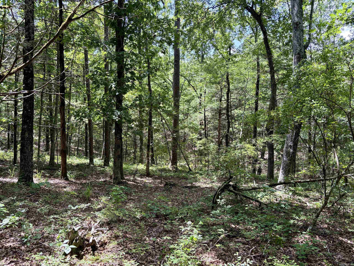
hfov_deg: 67.3
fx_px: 266
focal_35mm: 26
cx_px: 177
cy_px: 133
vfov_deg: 53.1
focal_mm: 5.96
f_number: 1.6
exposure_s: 1/276
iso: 50
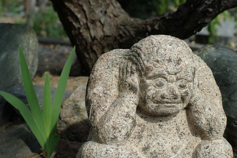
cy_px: 79
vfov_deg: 21.1
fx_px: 425
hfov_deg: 31.2
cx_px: 118
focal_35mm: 64
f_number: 5.6
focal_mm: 43
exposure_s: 1/250
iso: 200
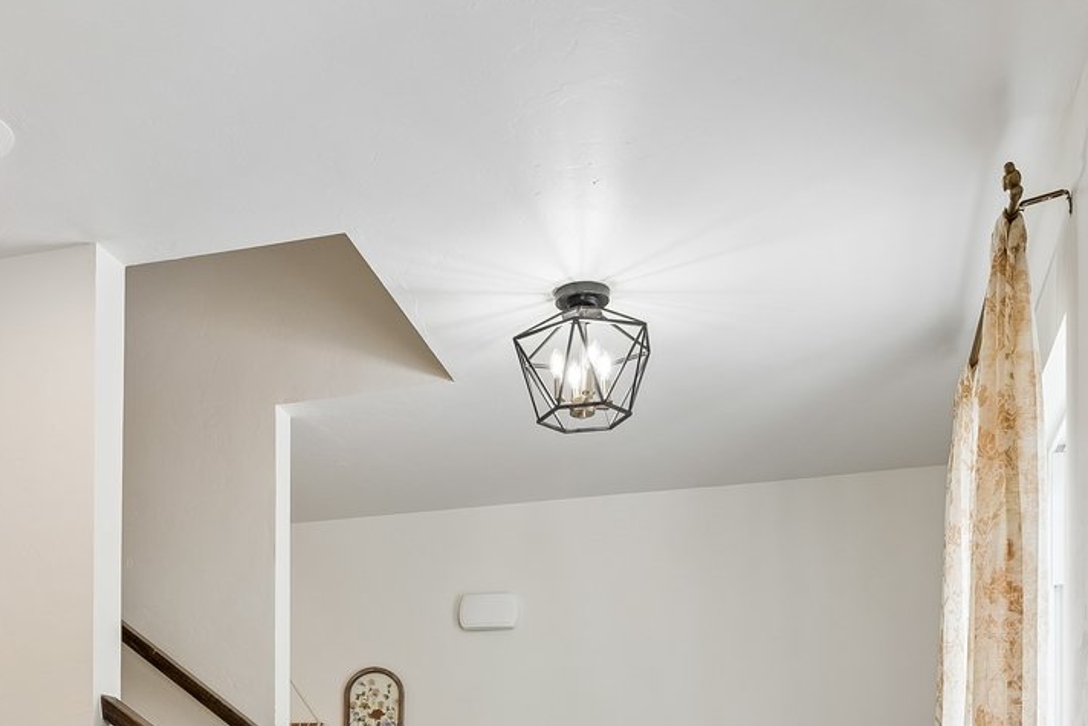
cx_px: 358
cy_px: 903
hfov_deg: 42.1
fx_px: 1390
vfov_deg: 25.7
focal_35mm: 46
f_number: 8
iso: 200
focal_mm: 16
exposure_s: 1/125
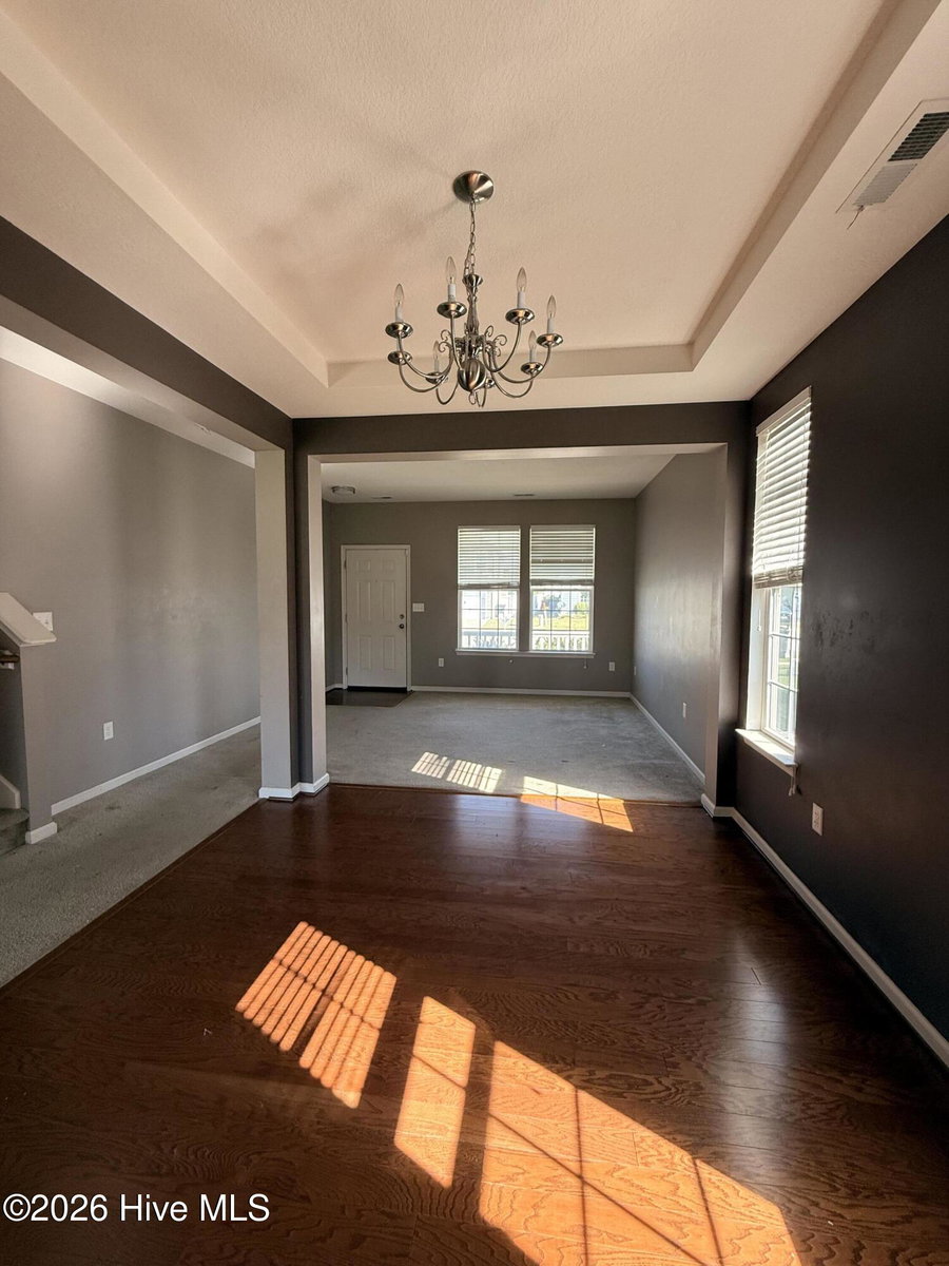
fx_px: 512
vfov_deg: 102.1
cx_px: 474
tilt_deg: -3.0
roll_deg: -0.4
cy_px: 633
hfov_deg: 85.7
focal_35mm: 14
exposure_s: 1/99
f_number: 2.2
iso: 160
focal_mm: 2.22
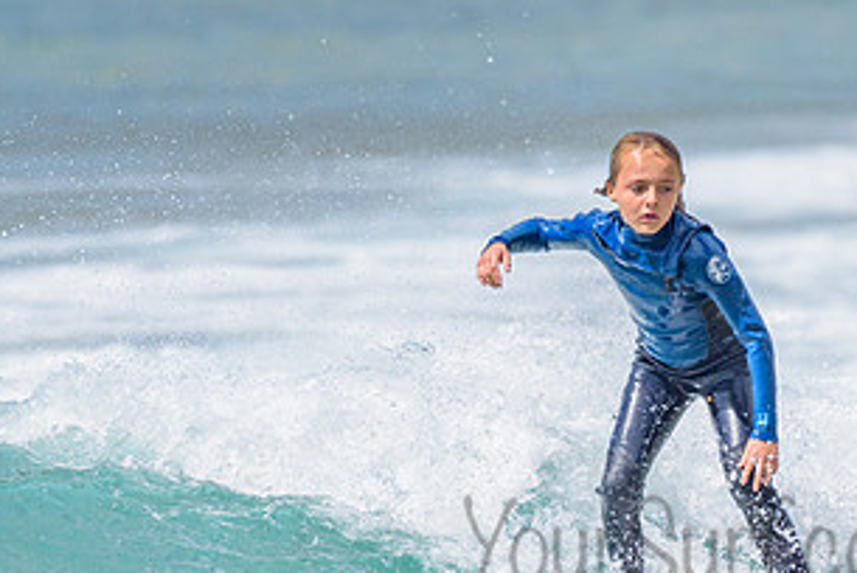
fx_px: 27783
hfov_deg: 1.8
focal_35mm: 1166
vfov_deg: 1.2
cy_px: 392
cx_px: 641
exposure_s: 1/2000
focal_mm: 500
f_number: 5.6
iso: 200
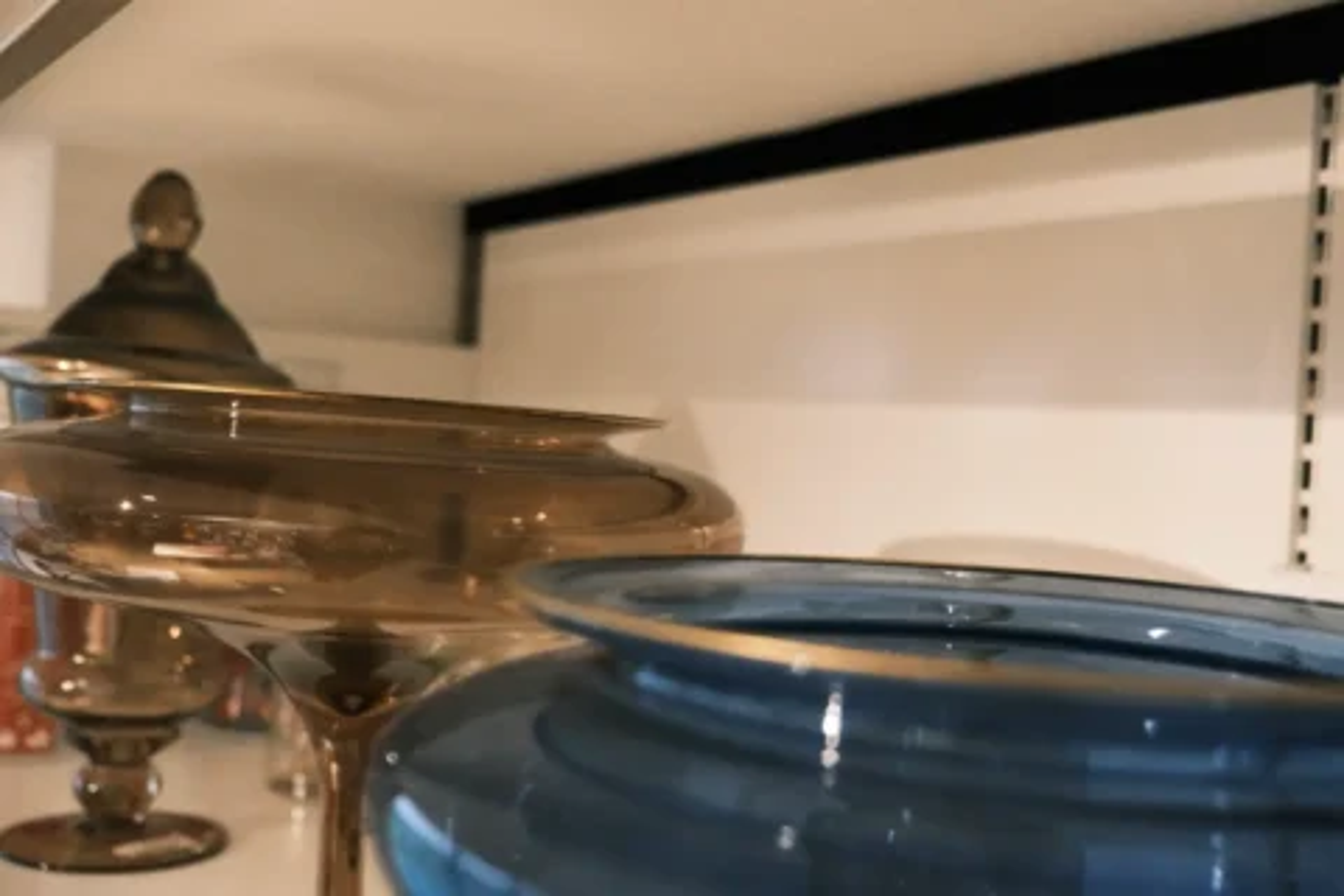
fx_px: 1344
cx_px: 672
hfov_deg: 53.1
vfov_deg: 36.9
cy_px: 448
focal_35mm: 36
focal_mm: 24.3
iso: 12800
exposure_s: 1/750
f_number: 3.2
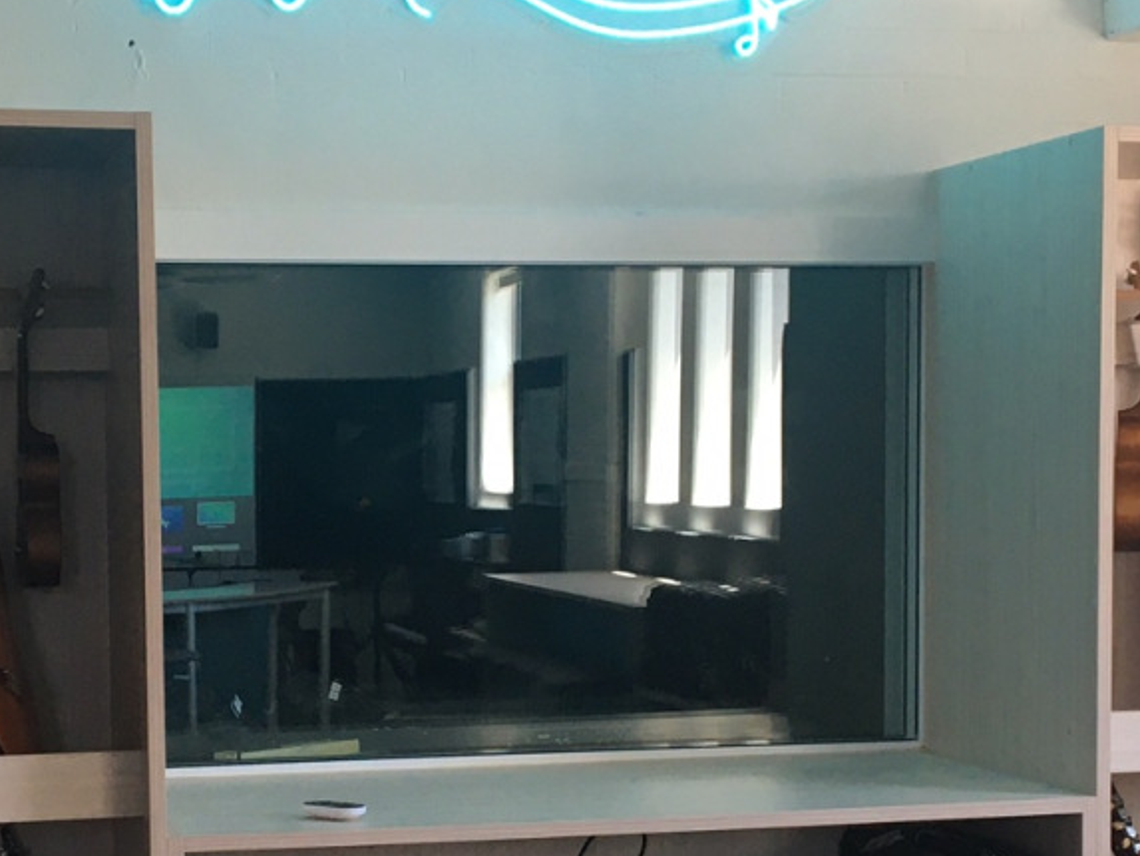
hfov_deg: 24.1
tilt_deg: -3.5
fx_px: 2668
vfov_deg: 18.1
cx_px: 489
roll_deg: -0.2
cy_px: 639
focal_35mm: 81
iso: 40
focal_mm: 4.15
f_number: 2.2
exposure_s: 1/33
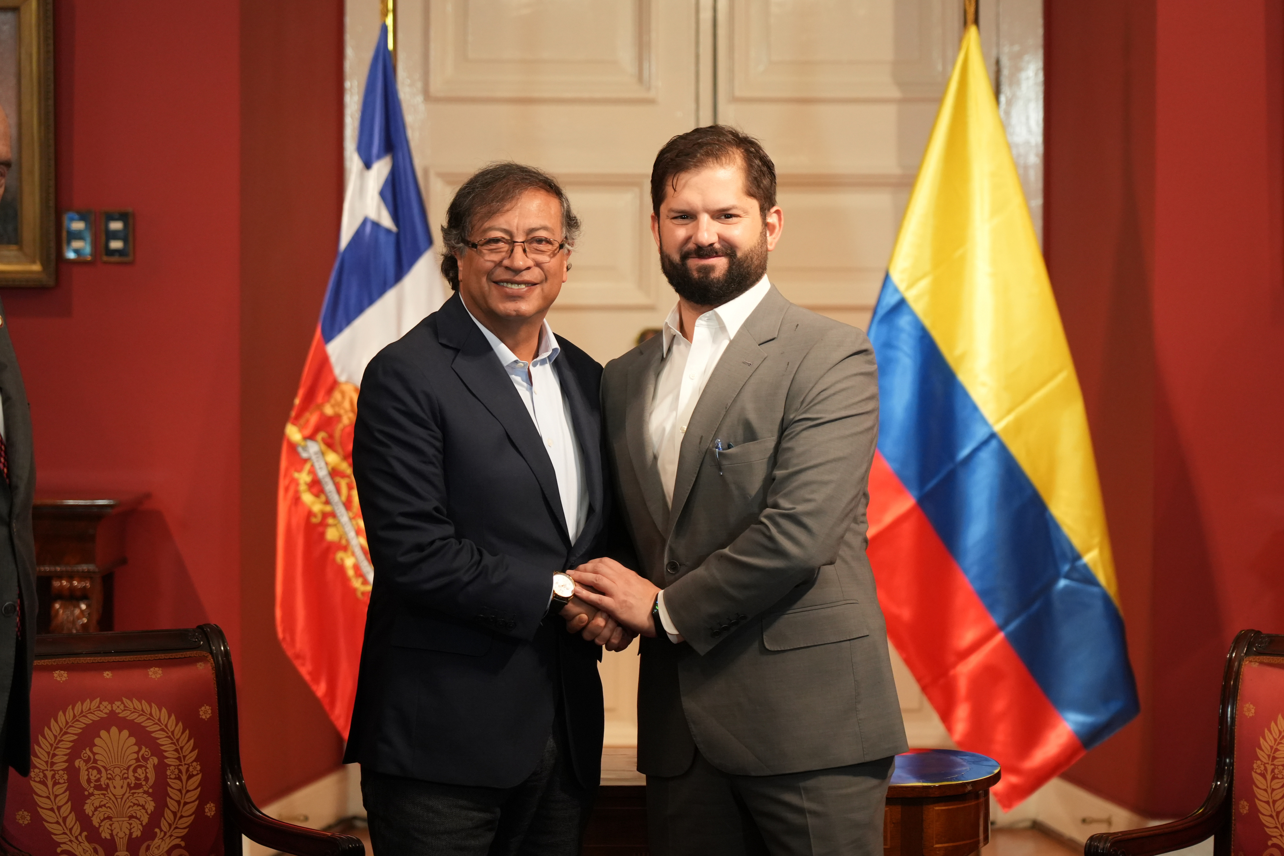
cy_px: 428
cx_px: 642
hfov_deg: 19.8
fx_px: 3673
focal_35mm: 103
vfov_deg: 13.3
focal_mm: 103
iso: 2500
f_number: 4
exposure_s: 1/125
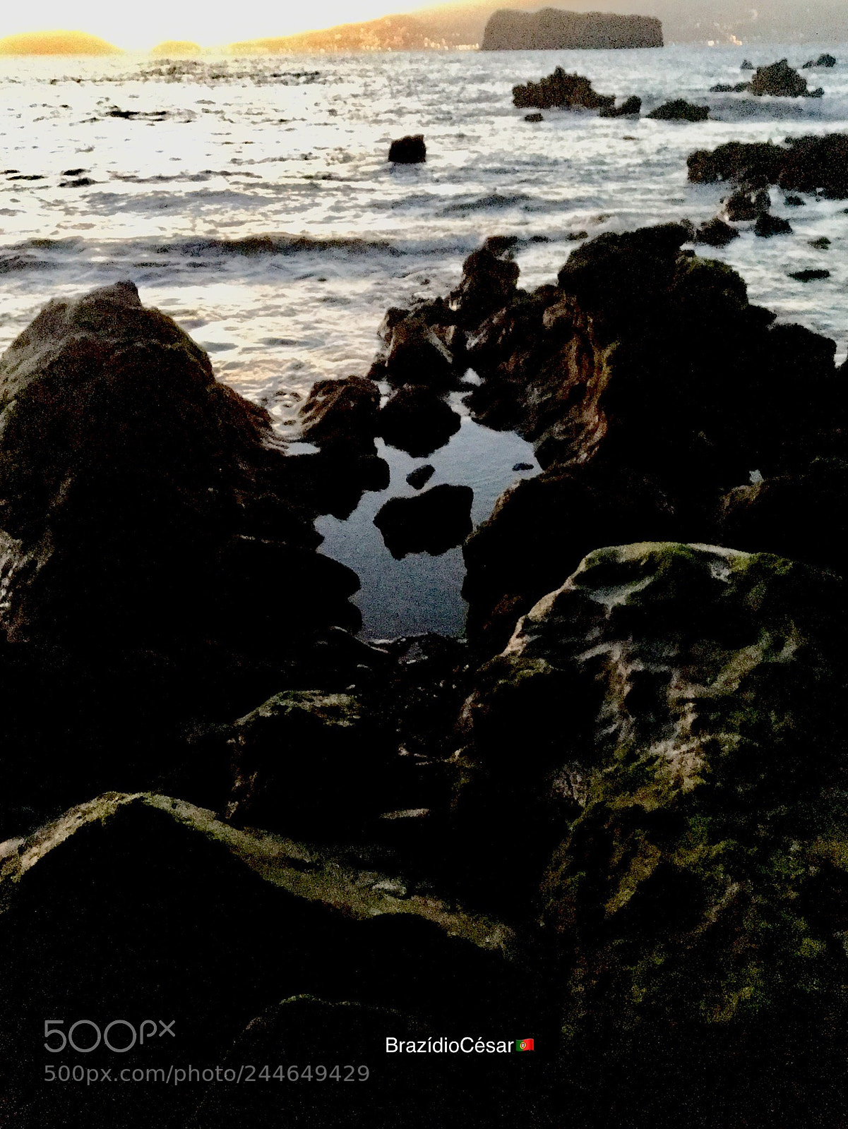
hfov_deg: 48.3
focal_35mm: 29
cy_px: 564
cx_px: 424
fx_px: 947
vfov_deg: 61.6
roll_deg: -3.0
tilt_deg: -26.6
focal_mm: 4.15
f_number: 2.2
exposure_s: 1/17
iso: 1600
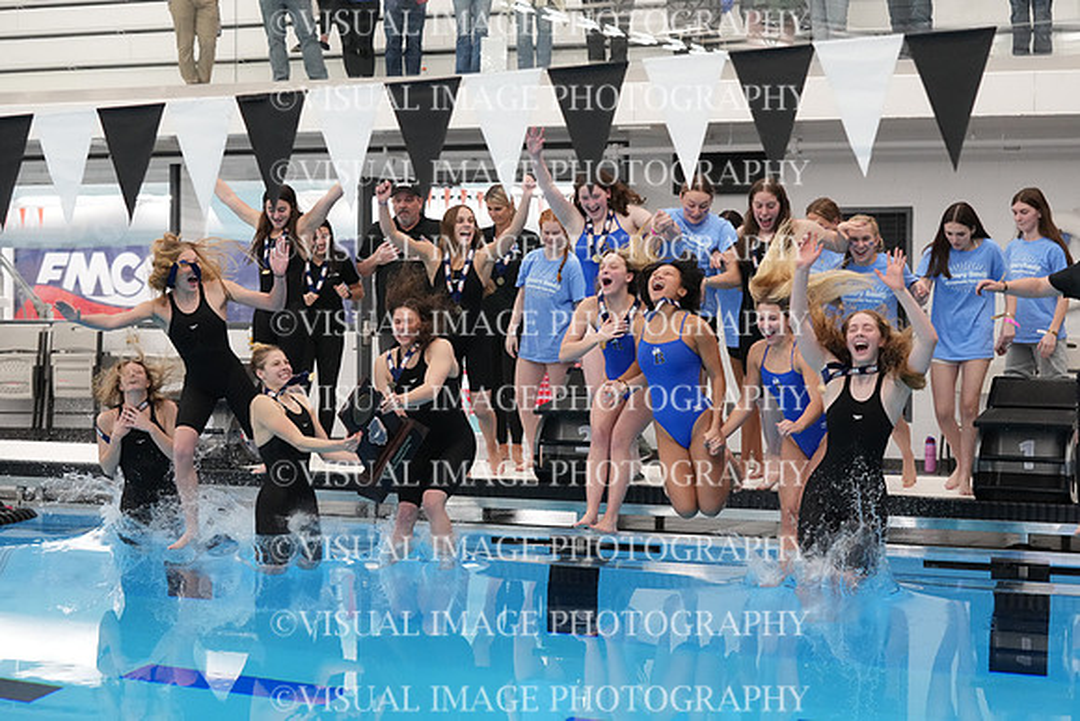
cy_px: 360
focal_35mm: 70
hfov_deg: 28.8
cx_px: 540
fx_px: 2100
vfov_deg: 19.5
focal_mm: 70
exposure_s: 1/800
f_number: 4
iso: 6400
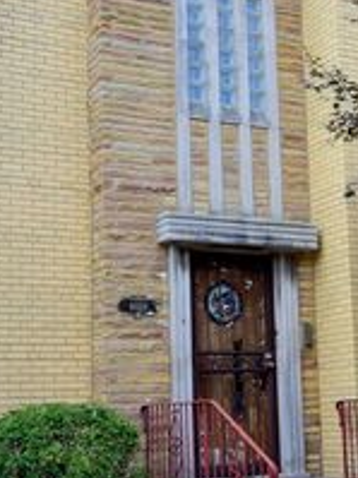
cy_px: 256
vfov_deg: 28.0
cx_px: 252
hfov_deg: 21.0
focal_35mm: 70
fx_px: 960
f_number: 6.3
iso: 100
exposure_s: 1/160
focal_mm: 15
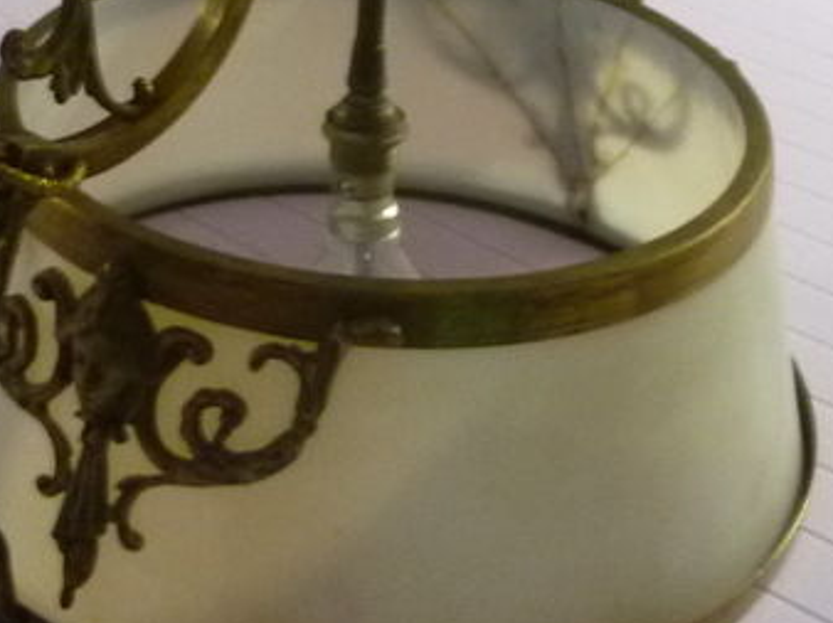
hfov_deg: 26.3
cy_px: 44
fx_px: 1779
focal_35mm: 74
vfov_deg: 19.5
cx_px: 347
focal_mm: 4.1
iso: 400
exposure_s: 1/8
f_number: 3.3
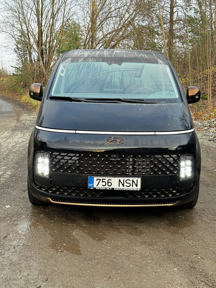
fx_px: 399
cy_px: 144
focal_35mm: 48
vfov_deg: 39.7
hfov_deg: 30.3
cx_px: 108
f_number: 1.78
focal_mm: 6.76
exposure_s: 1/65
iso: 100
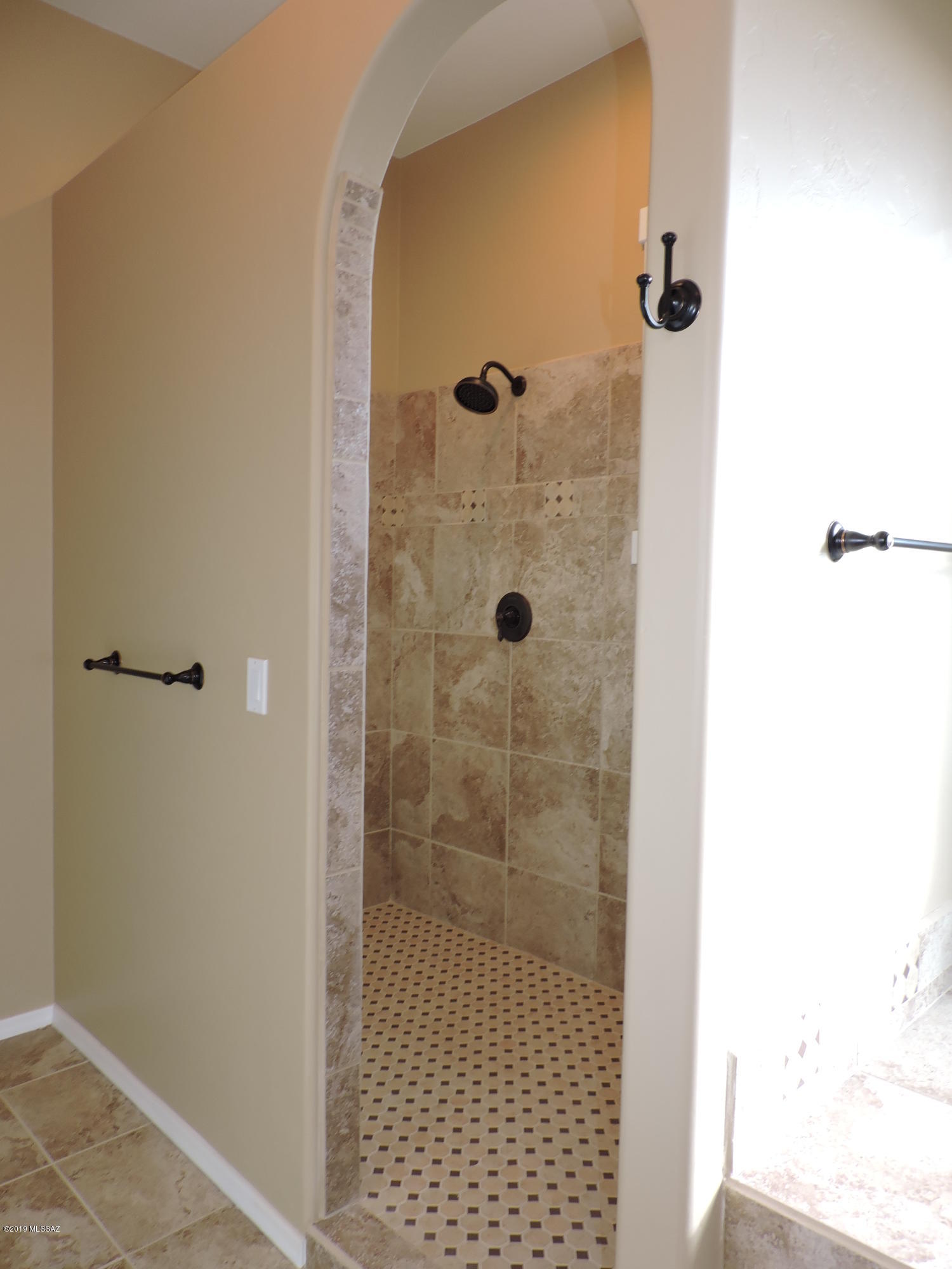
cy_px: 634
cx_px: 476
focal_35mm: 24
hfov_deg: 56.8
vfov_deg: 71.6
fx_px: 880
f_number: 3
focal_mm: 4.3
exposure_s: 1/40
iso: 110
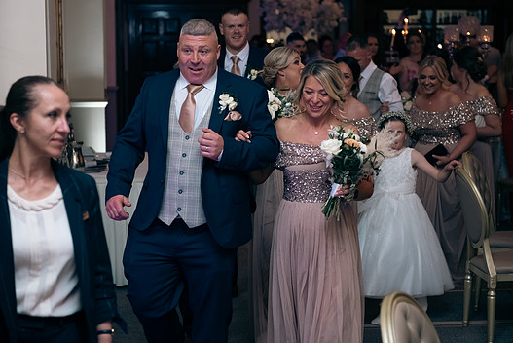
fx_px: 1098
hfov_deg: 26.3
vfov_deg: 17.7
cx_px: 258
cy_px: 156
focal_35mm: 77
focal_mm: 70
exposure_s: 1/160
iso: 1000
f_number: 3.5
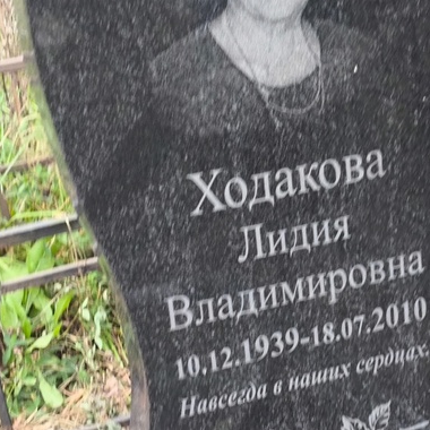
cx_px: 260
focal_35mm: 93
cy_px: 276
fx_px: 1307
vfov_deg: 18.6
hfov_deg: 18.7
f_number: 1.7
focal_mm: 4.71
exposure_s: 1/60
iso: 64
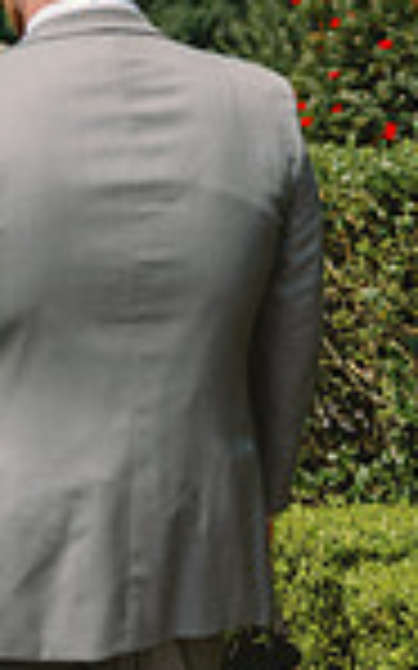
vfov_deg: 11.3
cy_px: 310
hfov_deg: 7.0
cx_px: -121
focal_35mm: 185
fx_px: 3375
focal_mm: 60
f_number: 3.5
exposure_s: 1/1000
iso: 64
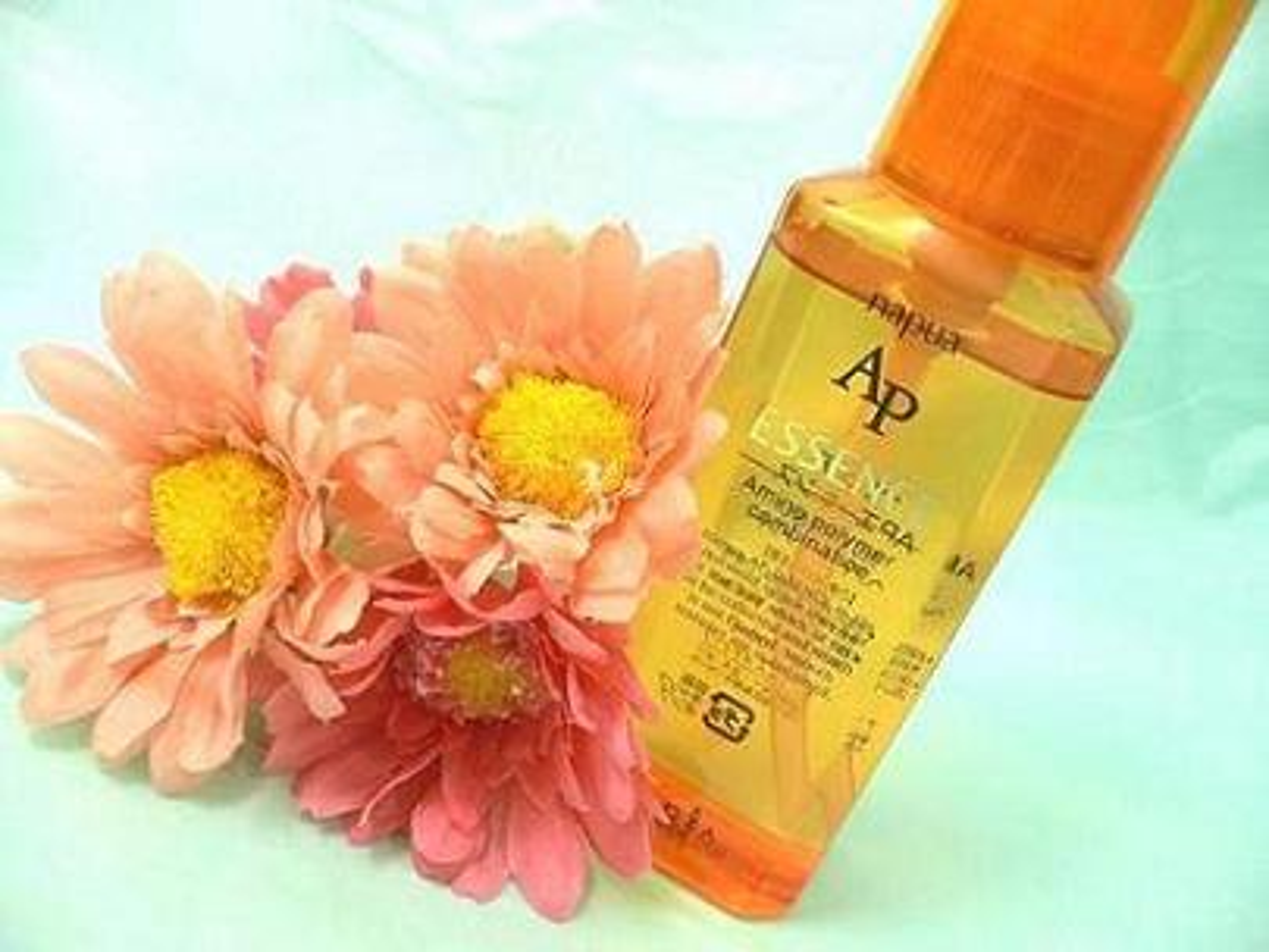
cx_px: 634
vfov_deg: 40.7
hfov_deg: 52.6
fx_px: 1283
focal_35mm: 35
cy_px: 476
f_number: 2.8
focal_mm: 5.8
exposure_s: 1/13
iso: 100
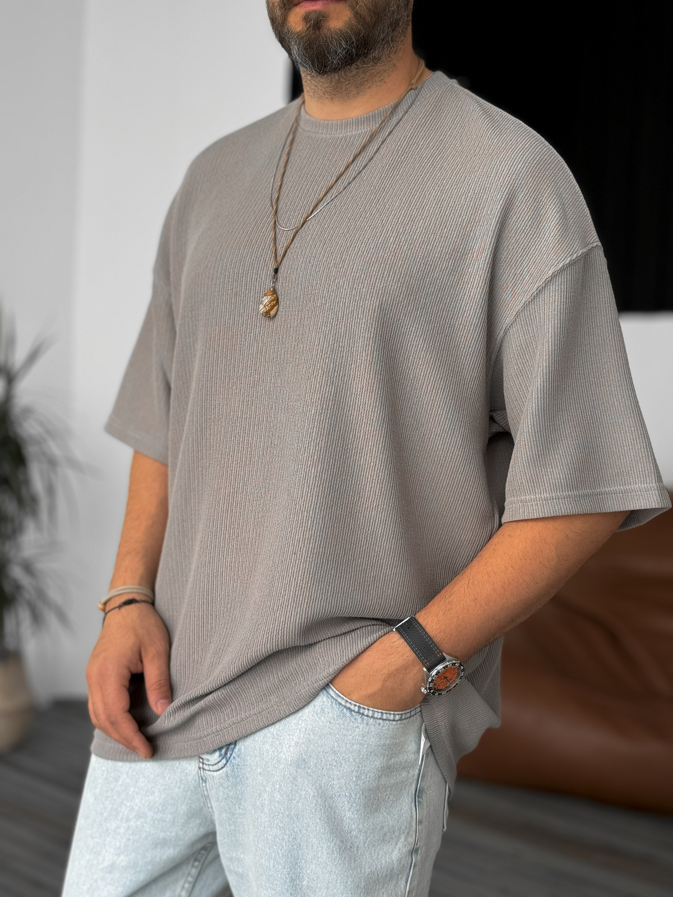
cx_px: 336
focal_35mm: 48
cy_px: 448
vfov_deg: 39.7
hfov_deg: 30.3
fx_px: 1244
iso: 64
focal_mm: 6.76
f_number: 1.8
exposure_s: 1/170
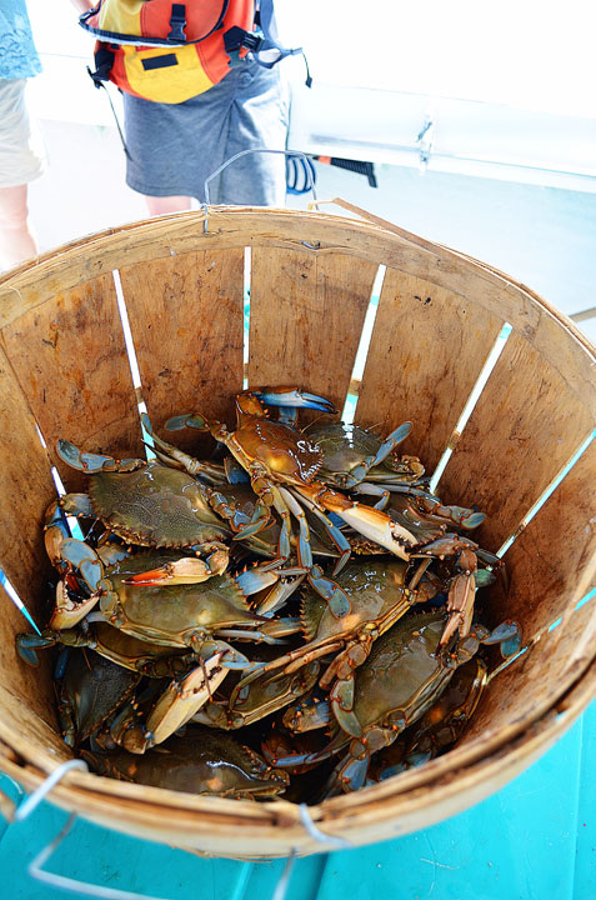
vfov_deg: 67.5
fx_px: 673
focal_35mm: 27
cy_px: 450
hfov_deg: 47.7
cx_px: 298
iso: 100
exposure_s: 1/60
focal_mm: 18
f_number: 3.5
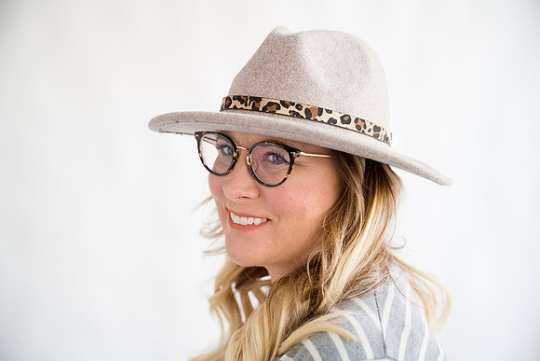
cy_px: 180
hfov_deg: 37.4
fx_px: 797
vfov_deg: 25.5
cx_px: 270
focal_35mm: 53
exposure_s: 1/500
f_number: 2.8
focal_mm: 53.1
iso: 1250
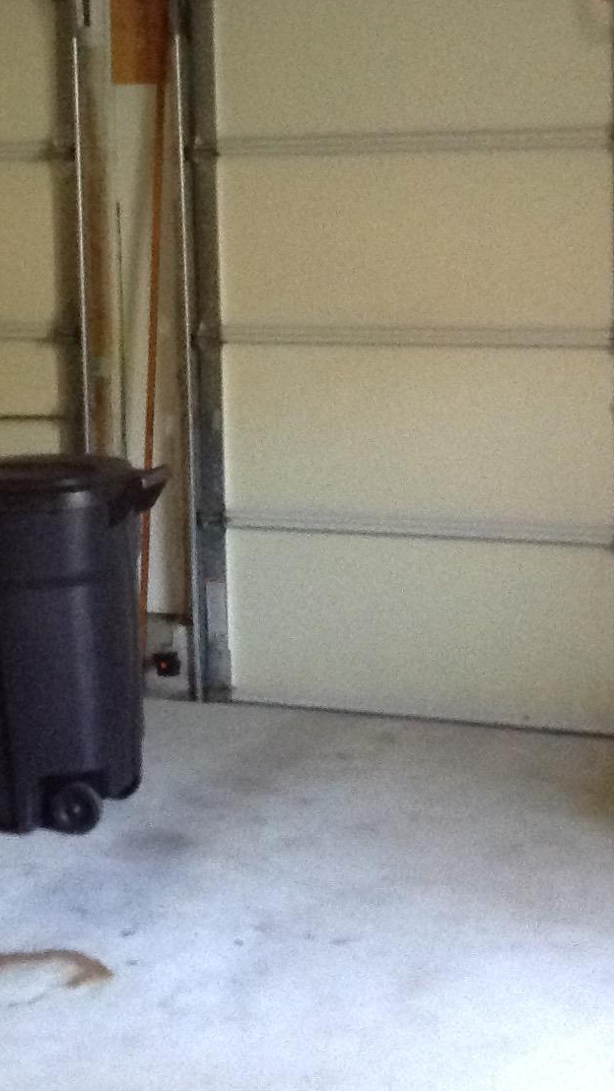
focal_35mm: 84
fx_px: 2432
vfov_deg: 25.1
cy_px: 295
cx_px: 76
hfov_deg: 14.3
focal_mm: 3.3
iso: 320
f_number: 2.4
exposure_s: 1/17
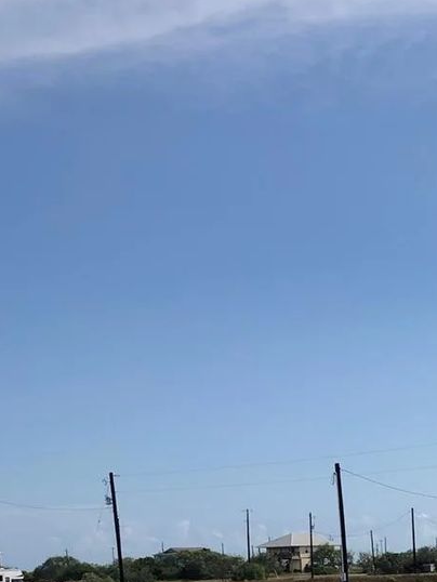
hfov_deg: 19.4
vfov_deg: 25.1
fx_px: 1194
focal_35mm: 71
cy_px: 667
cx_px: 535
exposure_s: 1/3690
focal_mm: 3.99
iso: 20
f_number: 1.8
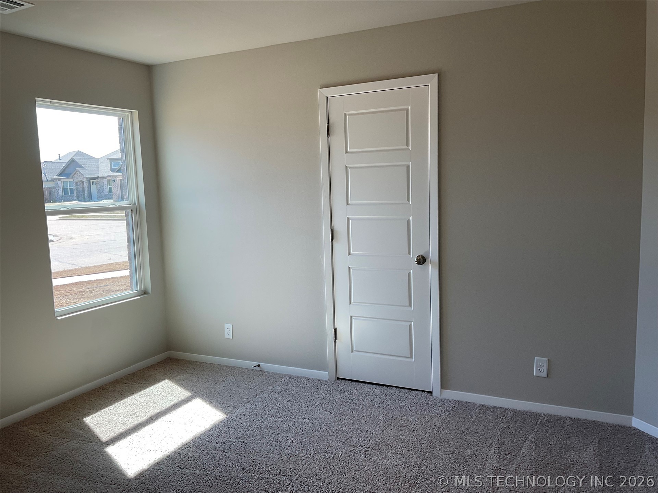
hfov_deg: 61.7
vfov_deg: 48.2
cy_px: 246
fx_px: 551
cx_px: 329
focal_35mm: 29
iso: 20
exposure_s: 1/120
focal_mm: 3
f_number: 1.8
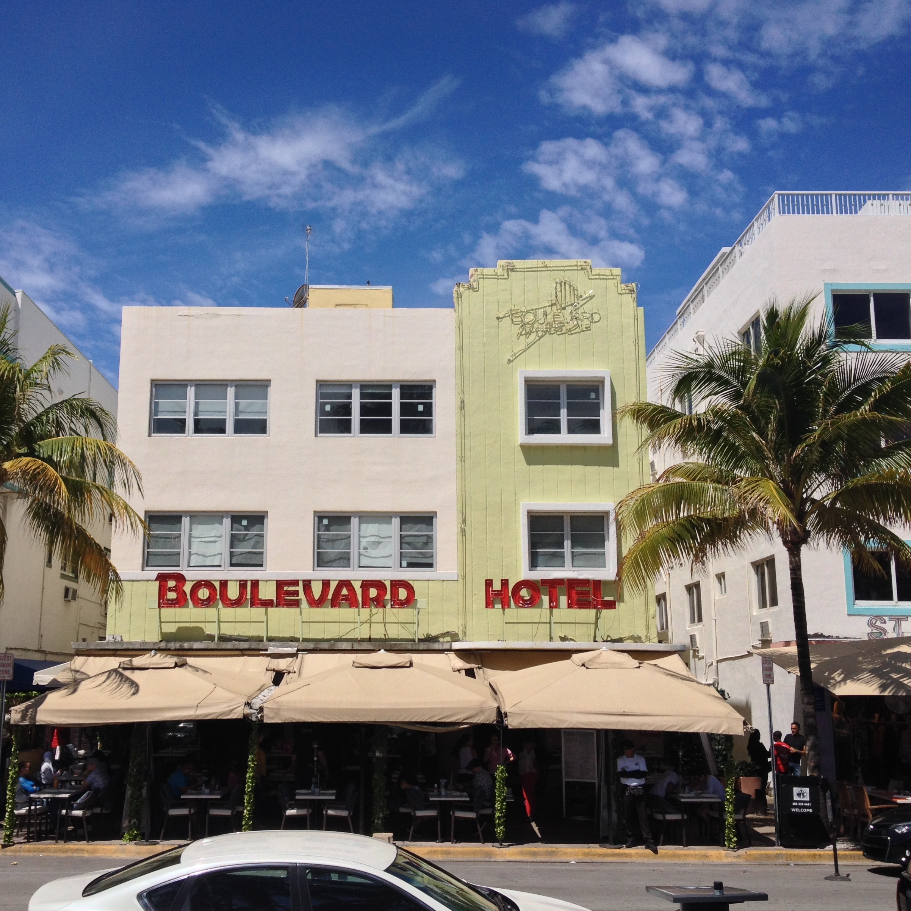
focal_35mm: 42
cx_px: 389
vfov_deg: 40.0
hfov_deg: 39.9
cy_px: 453
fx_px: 1251
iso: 50
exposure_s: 1/3247
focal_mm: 4.28
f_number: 2.4
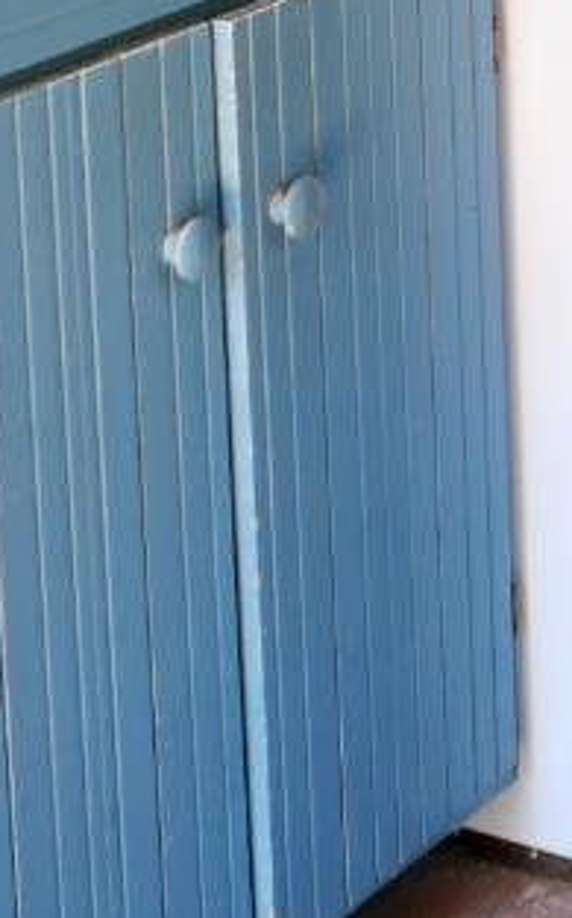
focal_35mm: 122
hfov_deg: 9.9
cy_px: -494
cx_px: 1153
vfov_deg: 15.6
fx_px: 3050
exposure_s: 1/80
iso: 200
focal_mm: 10.9
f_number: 1.7
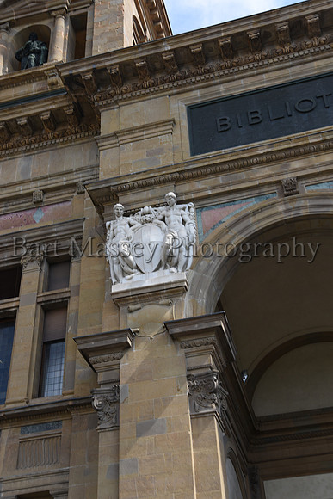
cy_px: 250
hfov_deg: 29.3
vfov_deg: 42.7
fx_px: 638
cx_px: 166
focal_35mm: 46
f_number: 6.3
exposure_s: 1/200
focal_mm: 46
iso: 64
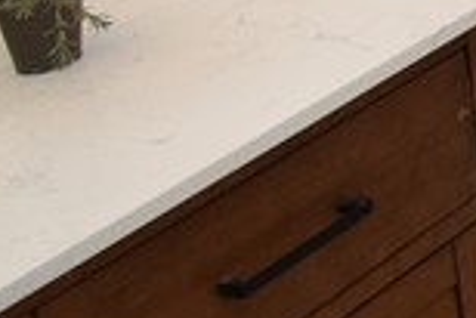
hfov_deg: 10.3
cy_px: -550
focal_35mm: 138
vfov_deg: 8.7
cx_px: 1465
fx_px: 1820
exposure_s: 1/200
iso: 800
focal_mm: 13
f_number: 5.6
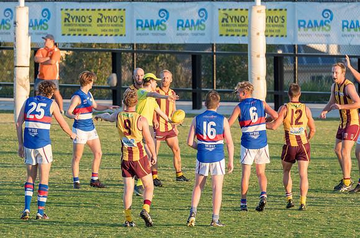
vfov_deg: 2.3
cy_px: 133
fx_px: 5823
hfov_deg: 3.5
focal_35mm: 584
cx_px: 161
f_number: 7.1
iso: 800
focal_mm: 350
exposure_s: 1/400
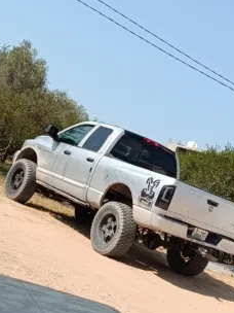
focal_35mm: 75
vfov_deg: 25.9
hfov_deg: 19.6
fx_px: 676
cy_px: 187
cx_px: 138
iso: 50
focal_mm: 5.24
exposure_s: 1/473
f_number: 1.7
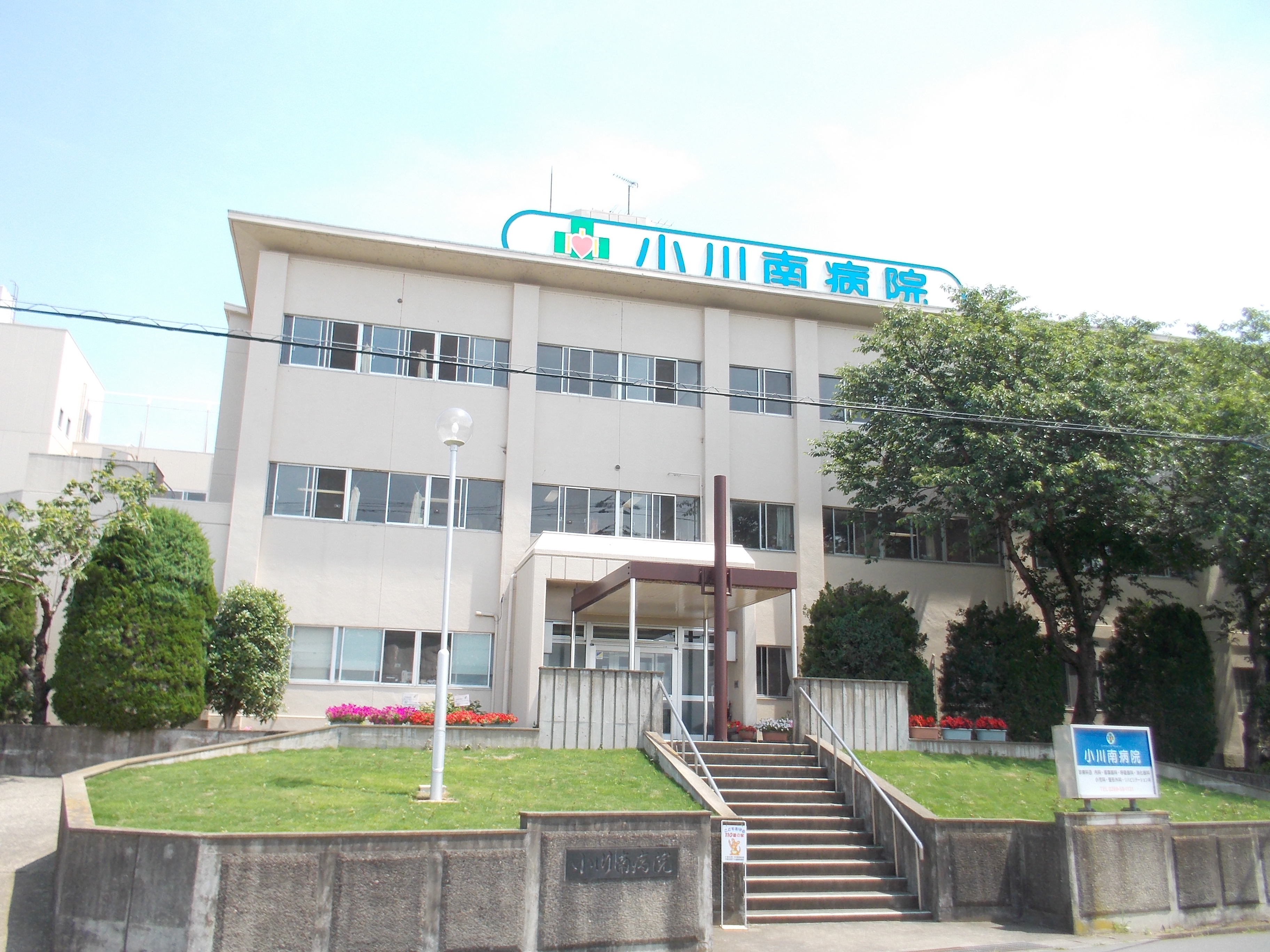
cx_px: 635
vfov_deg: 48.2
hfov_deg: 61.7
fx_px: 1064
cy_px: 476
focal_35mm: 29
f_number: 3.3
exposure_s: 1/320
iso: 80
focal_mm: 4.1
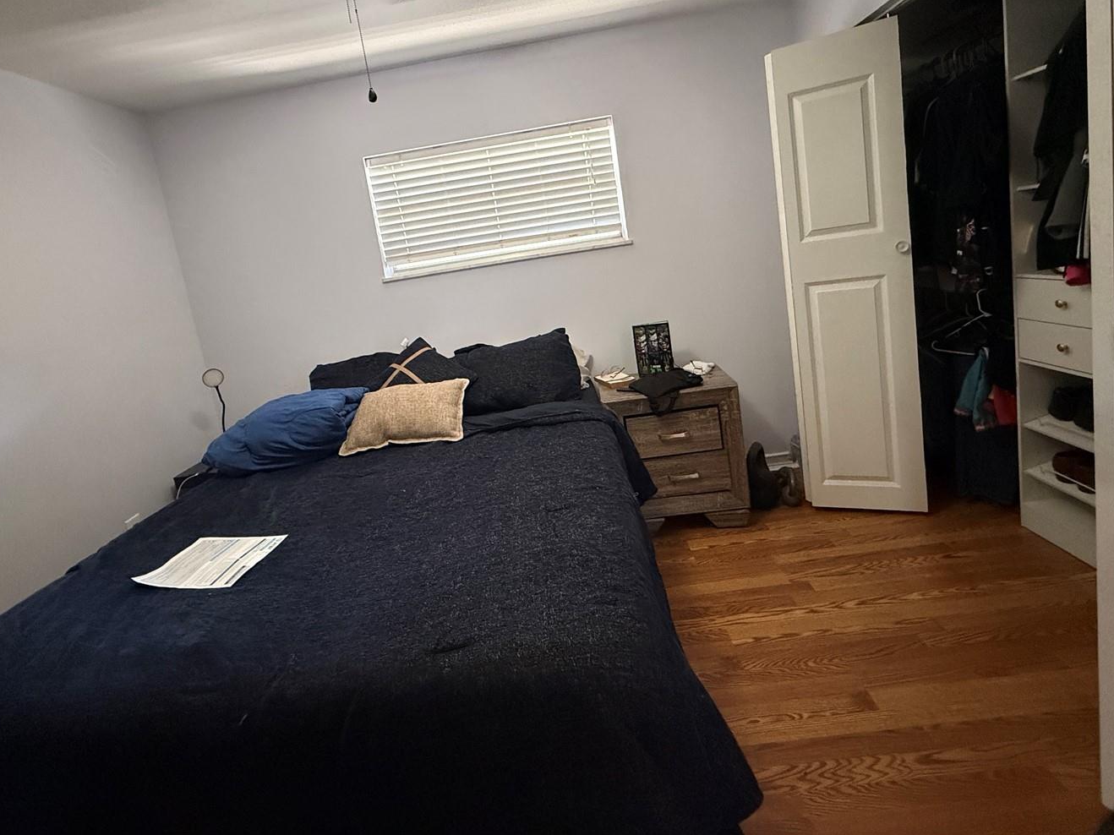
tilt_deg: -7.3
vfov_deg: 73.8
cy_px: 330
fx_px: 547
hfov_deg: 91.0
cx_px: 541
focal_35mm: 17
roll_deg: +8.5
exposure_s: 1/60
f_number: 2.2
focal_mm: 2.22
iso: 800
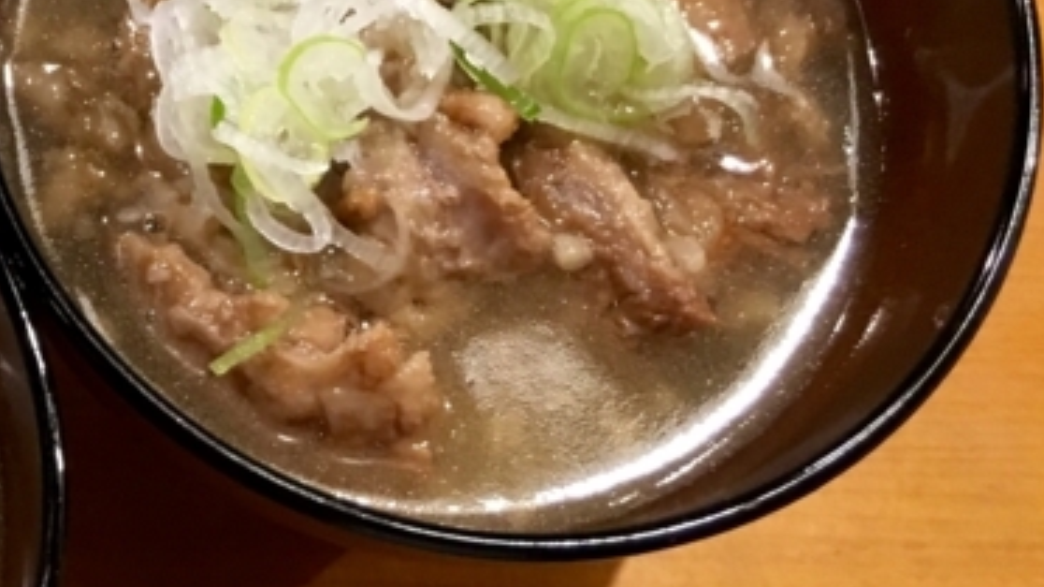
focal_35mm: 68
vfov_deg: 17.7
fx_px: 1882
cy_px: 281
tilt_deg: -75.4
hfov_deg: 28.5
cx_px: -65
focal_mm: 4.15
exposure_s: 1/30
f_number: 2.2
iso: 200
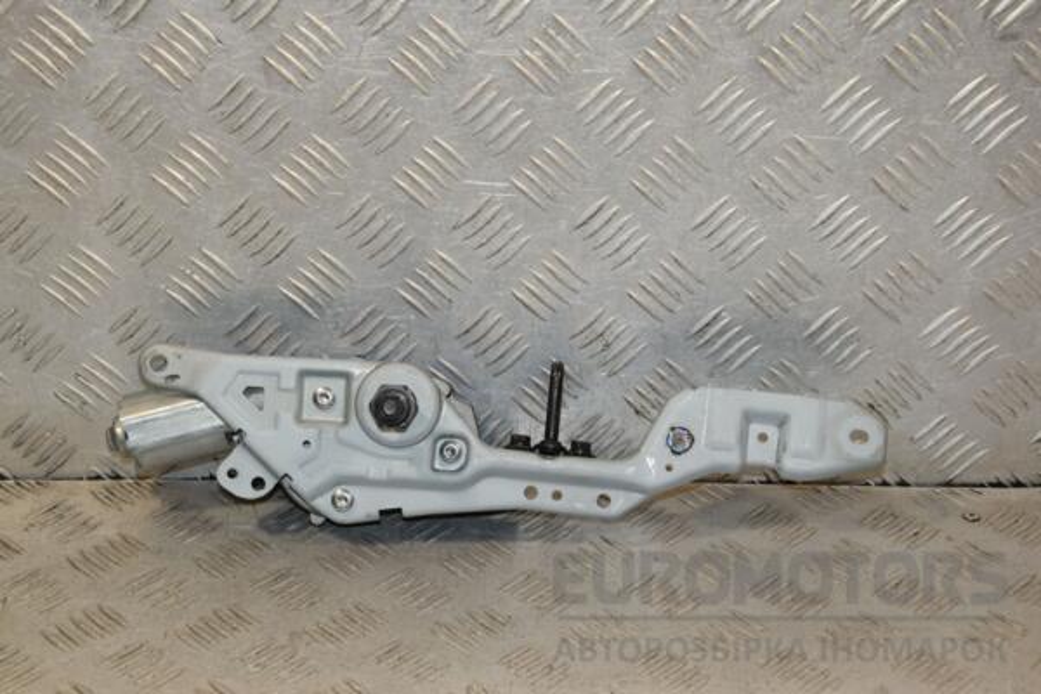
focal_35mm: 75
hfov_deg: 27.0
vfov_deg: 18.2
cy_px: 347
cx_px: 520
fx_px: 2169
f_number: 7.1
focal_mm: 50
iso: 800
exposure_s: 1/200
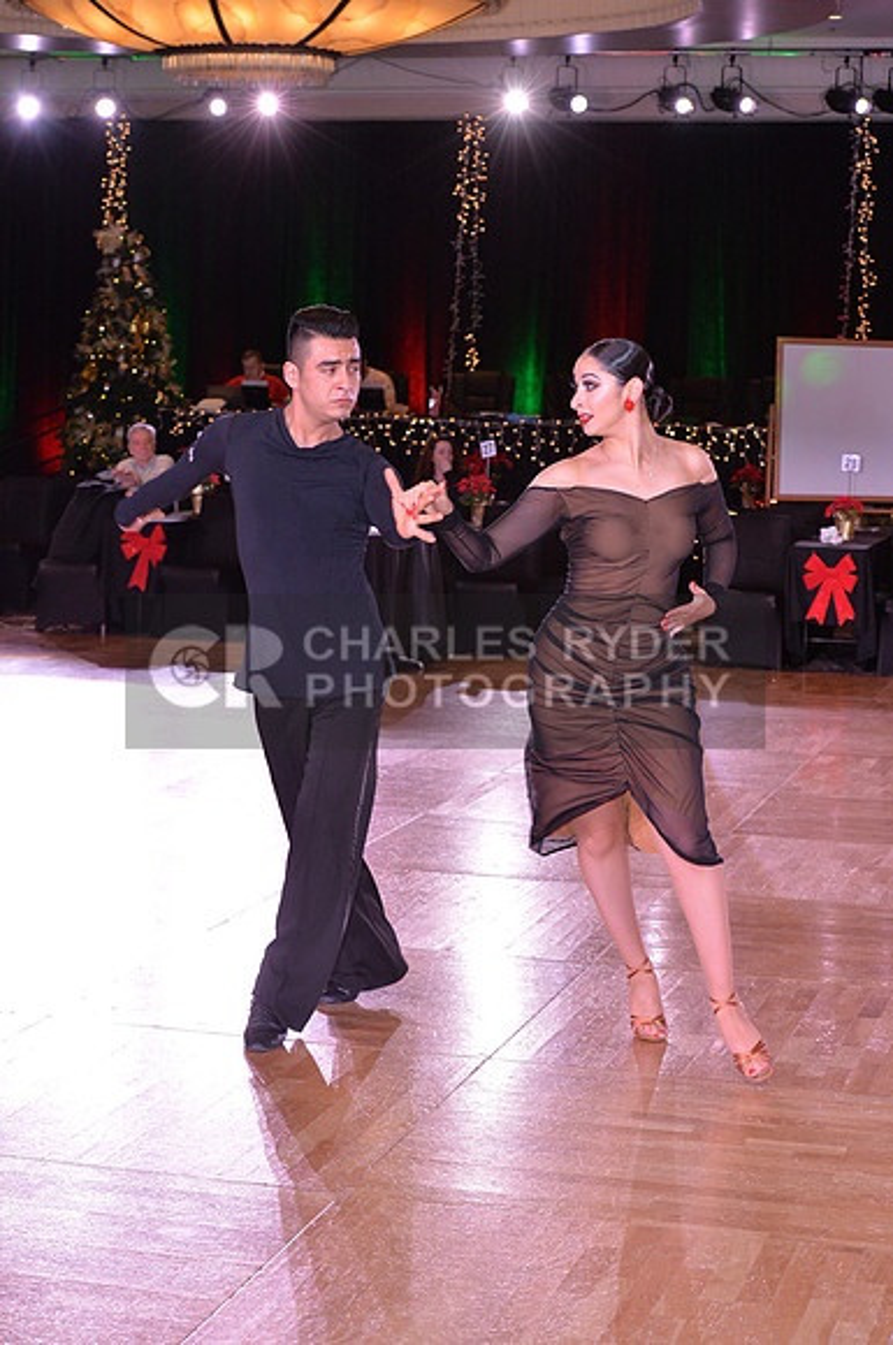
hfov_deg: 19.4
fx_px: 2612
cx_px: 446
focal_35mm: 70
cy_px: 672
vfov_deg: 28.9
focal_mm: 70
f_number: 6.3
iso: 2000
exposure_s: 1/250
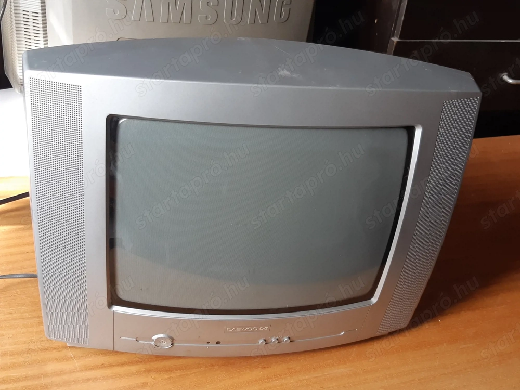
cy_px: 195
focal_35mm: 26
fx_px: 391
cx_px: 260
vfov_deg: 53.1
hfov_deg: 67.3
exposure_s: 1/100
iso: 64
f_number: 1.7
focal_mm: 3.93
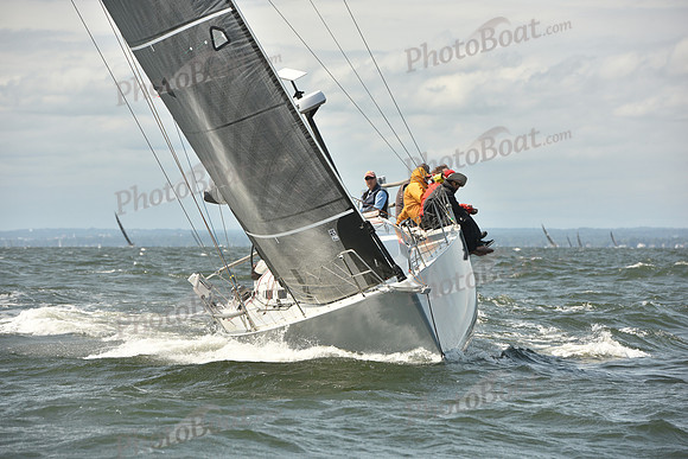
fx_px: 3823
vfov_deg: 6.9
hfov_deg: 10.3
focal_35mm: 200
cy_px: 230
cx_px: 344
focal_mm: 200
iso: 250
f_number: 9
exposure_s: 1/800
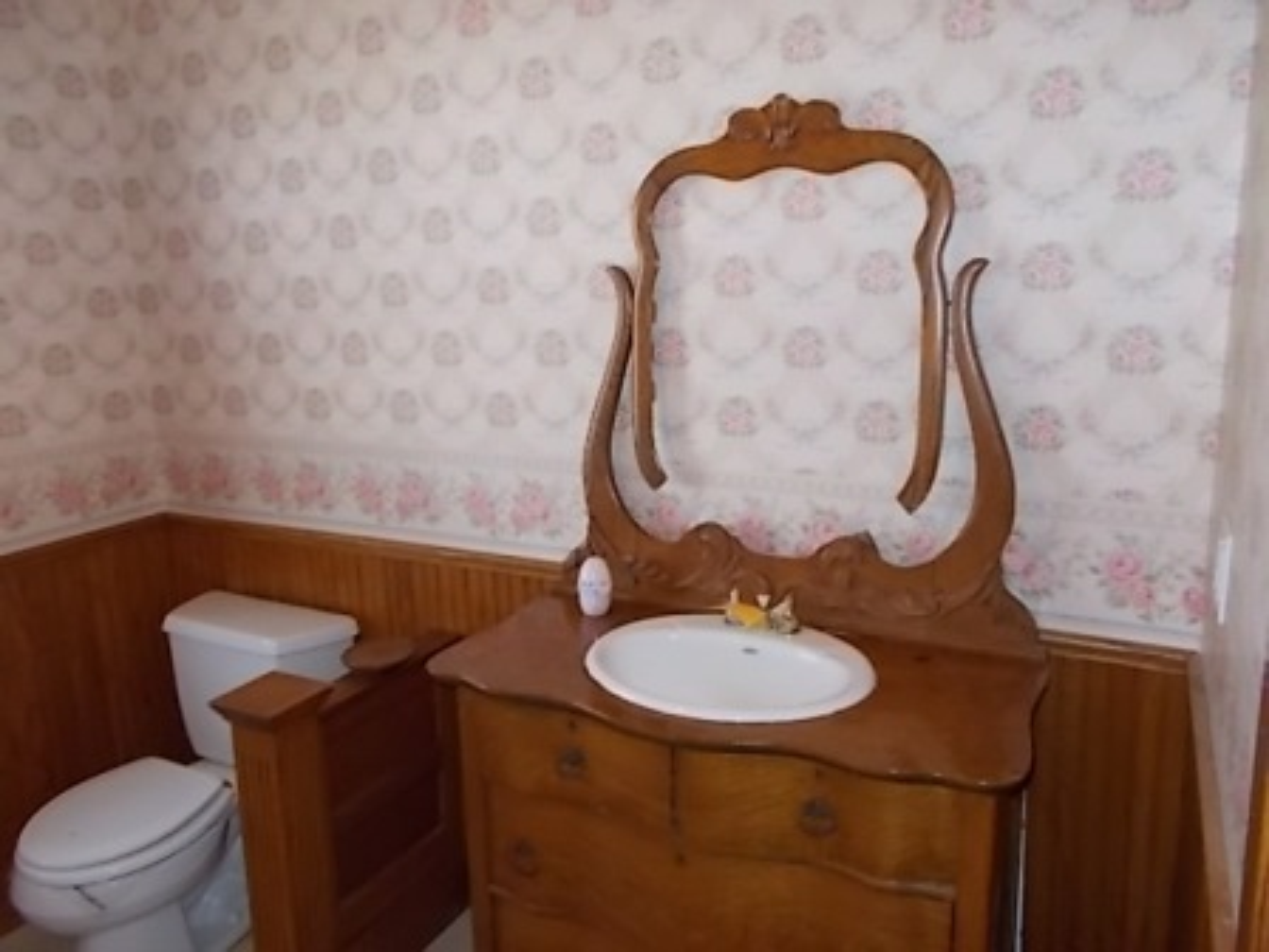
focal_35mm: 26
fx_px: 953
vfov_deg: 53.1
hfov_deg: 67.3
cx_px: 634
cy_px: 476
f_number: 3.2
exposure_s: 1/25
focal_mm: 4.6
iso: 200
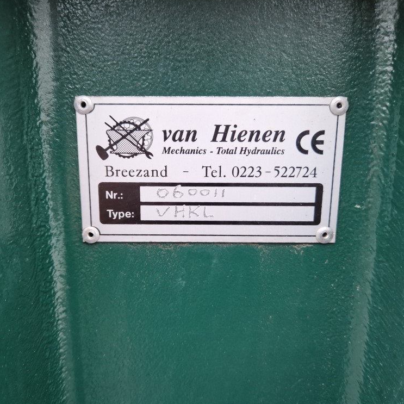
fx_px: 370
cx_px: 188
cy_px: 202
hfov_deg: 57.2
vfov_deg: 57.3
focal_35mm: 28
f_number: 1.8
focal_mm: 5.4
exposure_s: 1/107
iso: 50
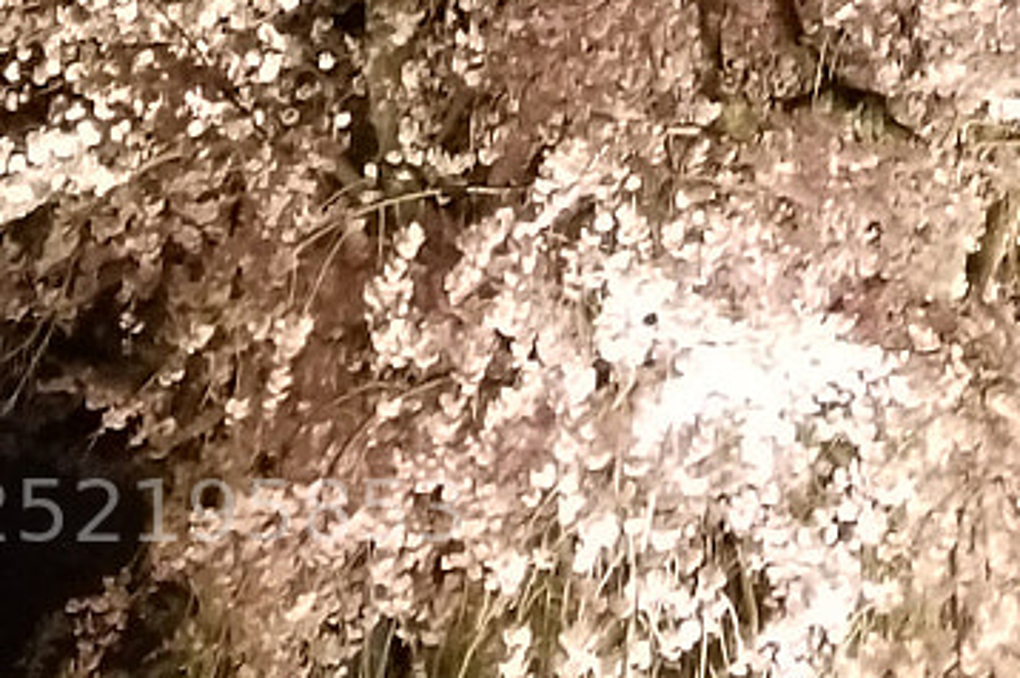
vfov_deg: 9.9
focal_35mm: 121
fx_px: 3425
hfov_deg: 16.2
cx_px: 1254
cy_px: -974
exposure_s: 1/10
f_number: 1.7
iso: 1000
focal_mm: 4.25
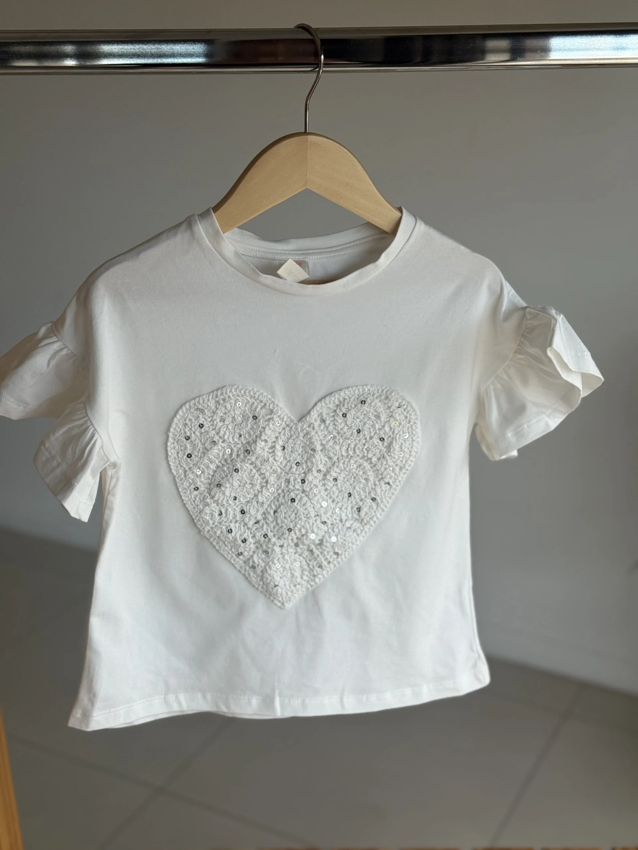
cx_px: 319
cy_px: 425
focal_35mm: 48
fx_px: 1180
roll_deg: -0.6
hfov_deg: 30.3
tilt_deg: -20.2
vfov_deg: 39.7
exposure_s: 1/865
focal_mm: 6.76
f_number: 1.78
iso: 64
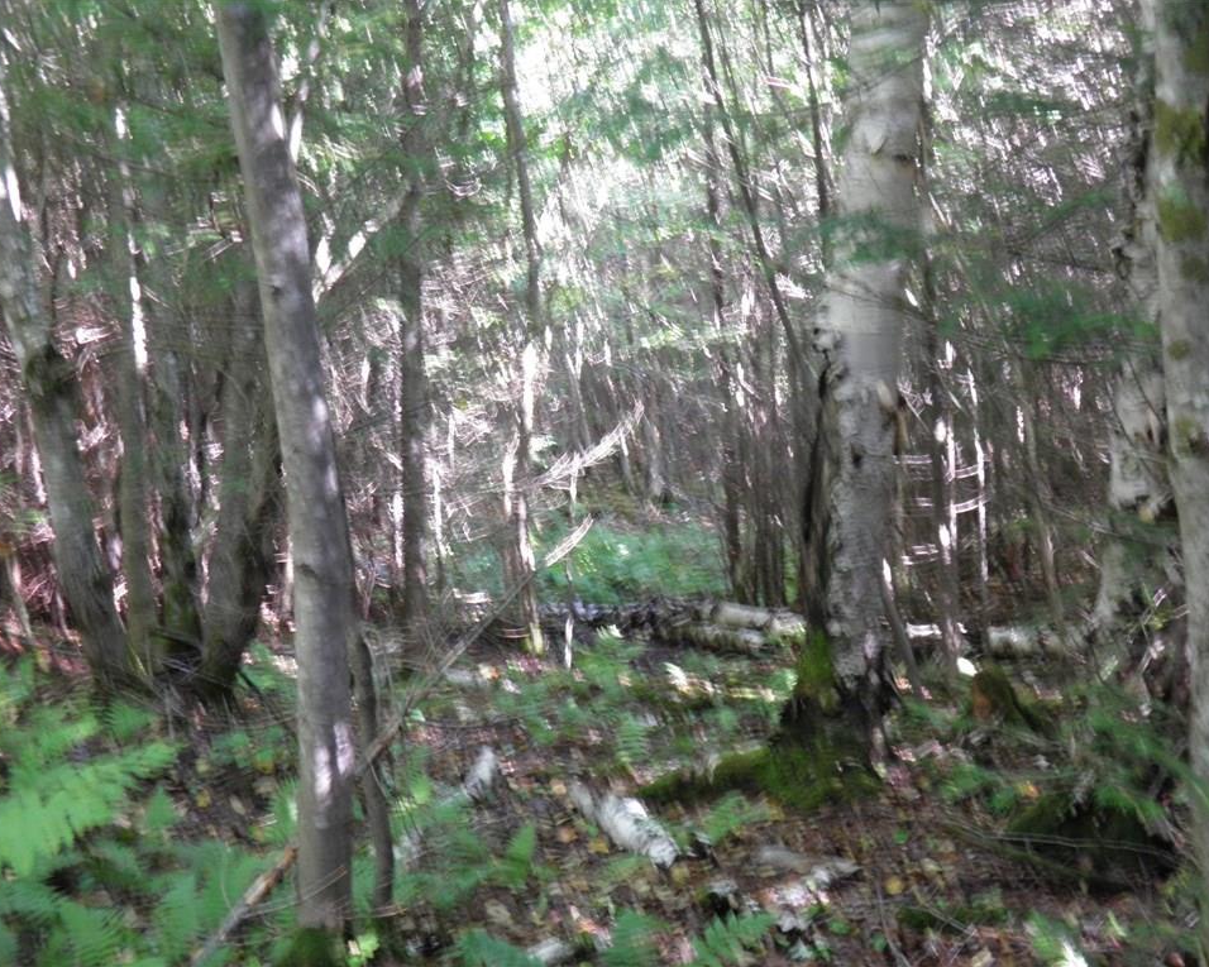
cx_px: 608
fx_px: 1646
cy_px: 483
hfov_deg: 40.3
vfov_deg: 32.8
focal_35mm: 46
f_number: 3.3
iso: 160
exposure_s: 1/8
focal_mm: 7.9
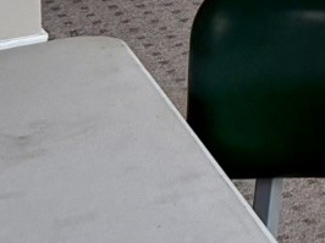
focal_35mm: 185
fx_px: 1735
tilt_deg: -0.4
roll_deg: +1.0
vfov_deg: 7.1
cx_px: 919
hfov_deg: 9.0
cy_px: -512
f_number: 1.78
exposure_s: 1/135
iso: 200
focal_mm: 6.76
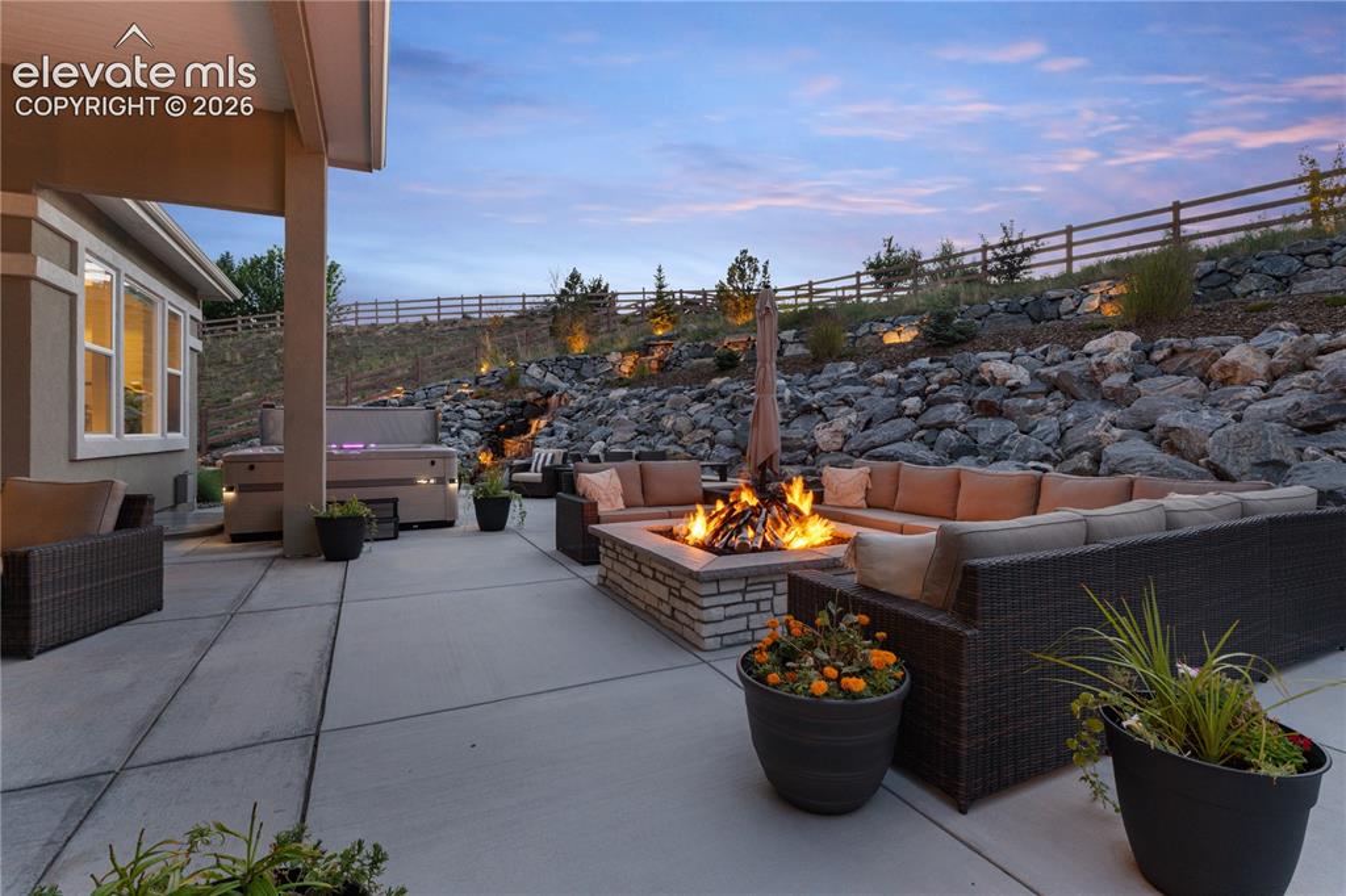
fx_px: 617
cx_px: 673
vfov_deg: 72.0
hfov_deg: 95.0
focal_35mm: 16
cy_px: 448
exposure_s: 2
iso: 250
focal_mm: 11
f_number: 8
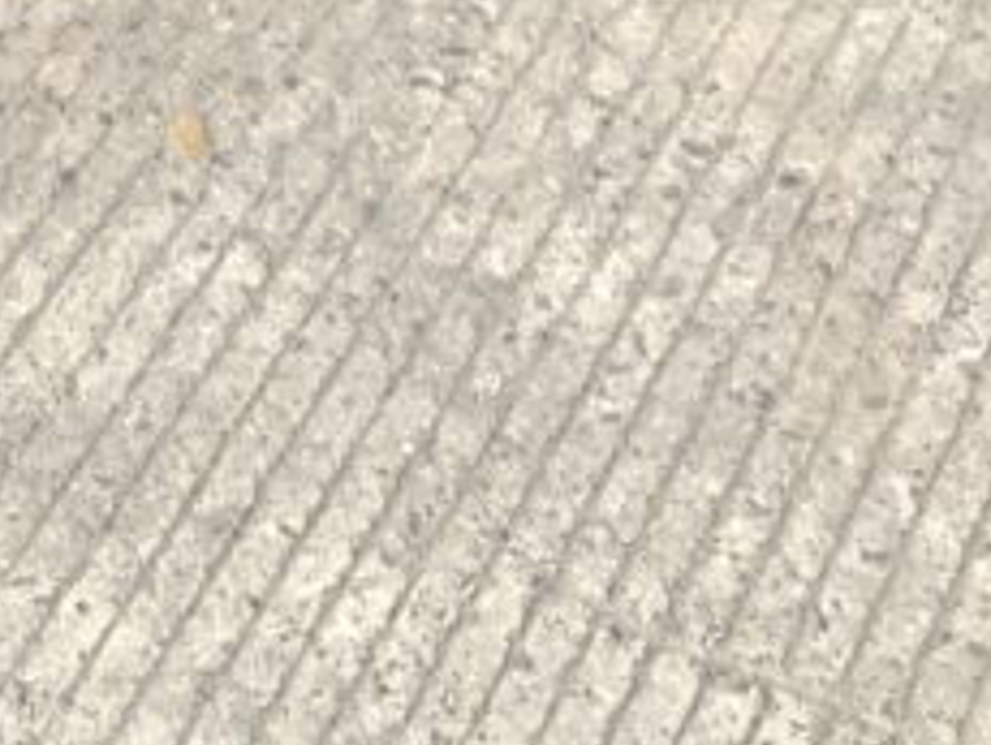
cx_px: -112
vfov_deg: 10.4
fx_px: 3697
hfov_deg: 14.9
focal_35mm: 129
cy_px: -874
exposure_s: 1/1412
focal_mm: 3
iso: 16
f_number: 1.8
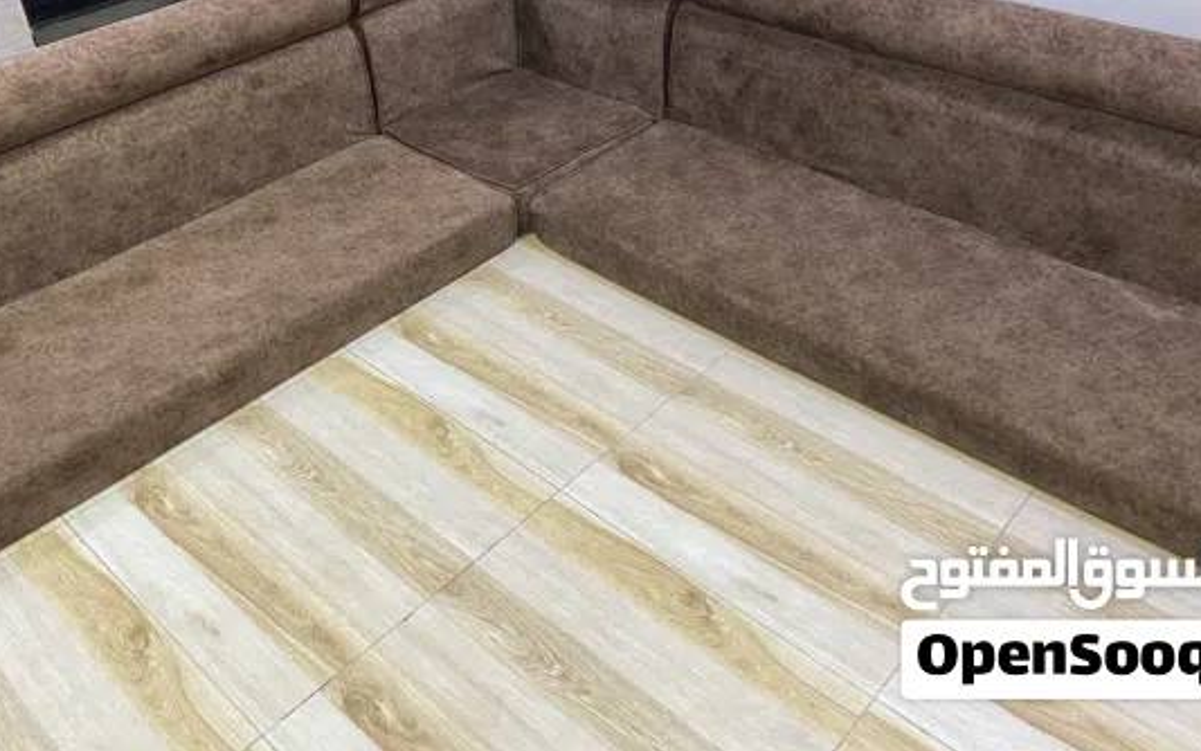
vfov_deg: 37.6
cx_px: 562
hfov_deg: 58.1
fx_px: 1080
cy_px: 214
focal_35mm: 33
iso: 125
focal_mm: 4.25
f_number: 1.8
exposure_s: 1/51
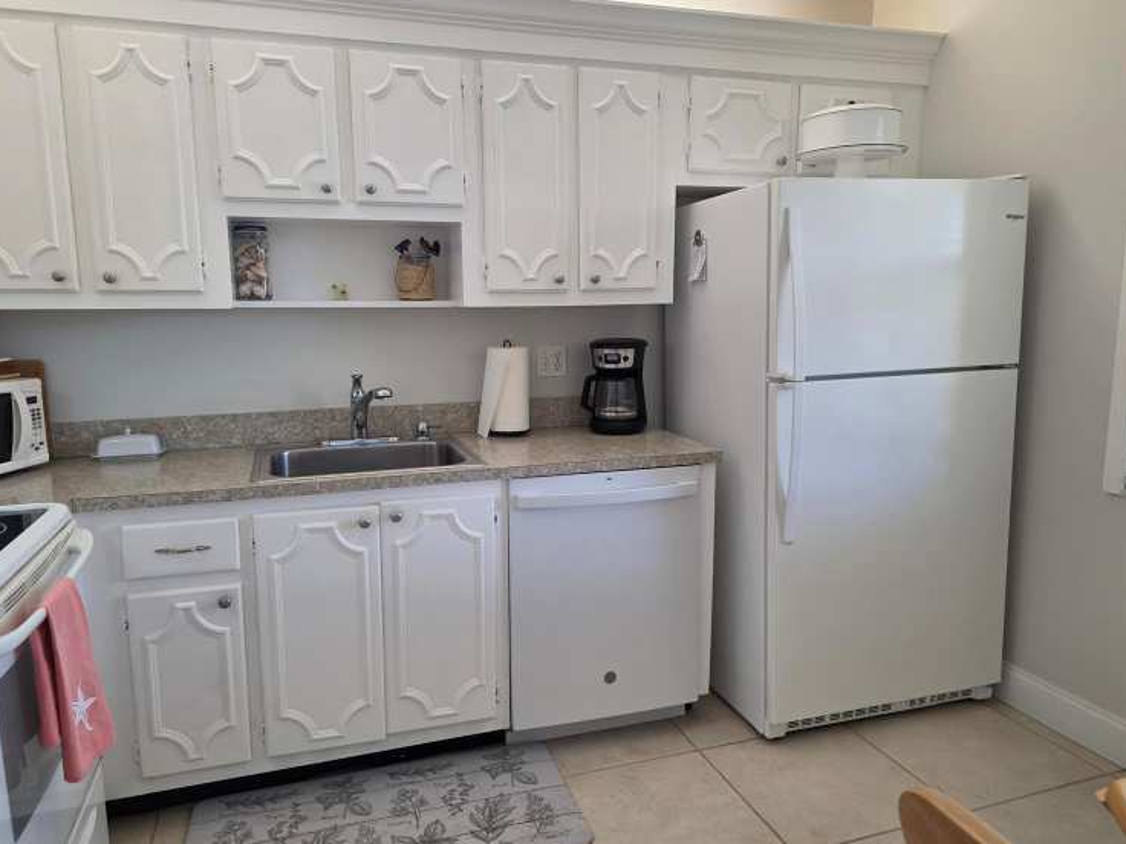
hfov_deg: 69.4
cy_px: 434
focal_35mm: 25
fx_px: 813
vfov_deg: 54.9
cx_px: 558
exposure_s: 1/120
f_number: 1.7
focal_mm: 6.3
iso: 125
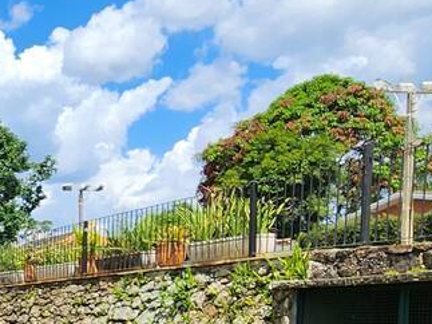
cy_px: 363
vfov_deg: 23.5
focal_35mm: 58
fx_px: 724
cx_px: -277
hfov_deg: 23.5
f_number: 2.2
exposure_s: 1/1780
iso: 50
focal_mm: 2.2
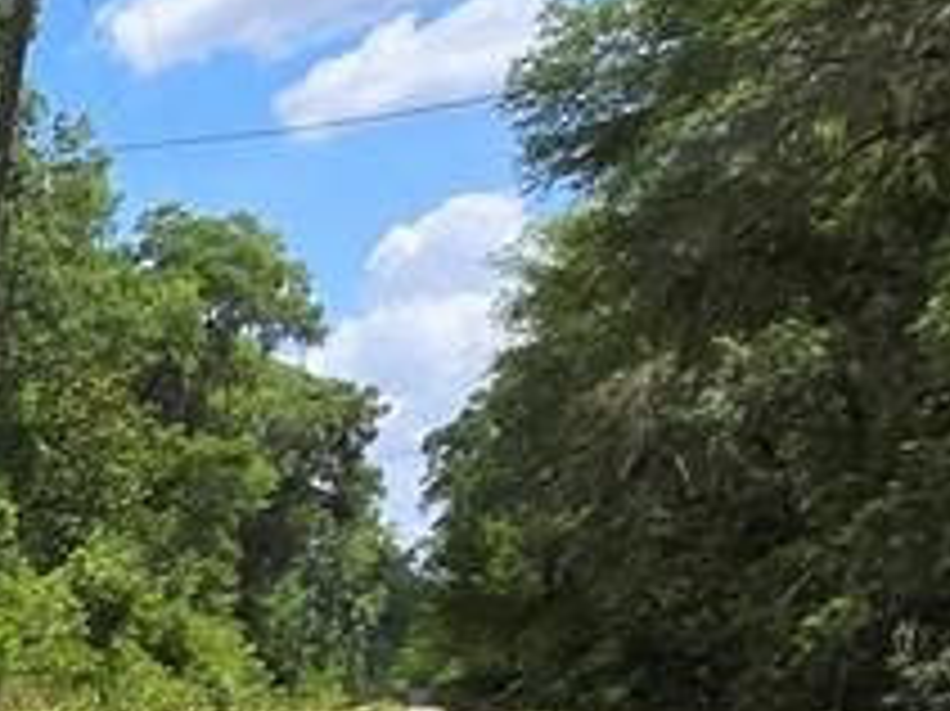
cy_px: 1242
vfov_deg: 18.6
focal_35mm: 63
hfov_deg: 18.5
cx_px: -991
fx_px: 1728
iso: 25
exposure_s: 1/955
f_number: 2.2
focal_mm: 1.7
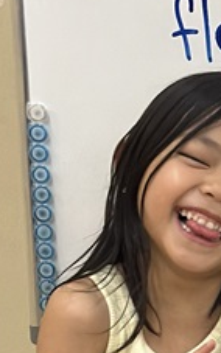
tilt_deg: -16.4
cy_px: 406
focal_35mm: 224
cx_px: 567
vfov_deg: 9.3
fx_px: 2157
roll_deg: -2.4
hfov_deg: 5.6
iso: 320
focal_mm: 6.86
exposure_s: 1/60
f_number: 1.78
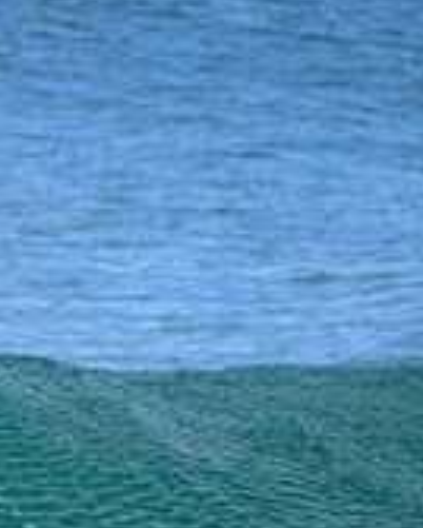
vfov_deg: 0.7
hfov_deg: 0.6
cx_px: -401
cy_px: 542
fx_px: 40676
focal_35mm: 2604
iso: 2200
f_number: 11
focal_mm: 800
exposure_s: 1/2000
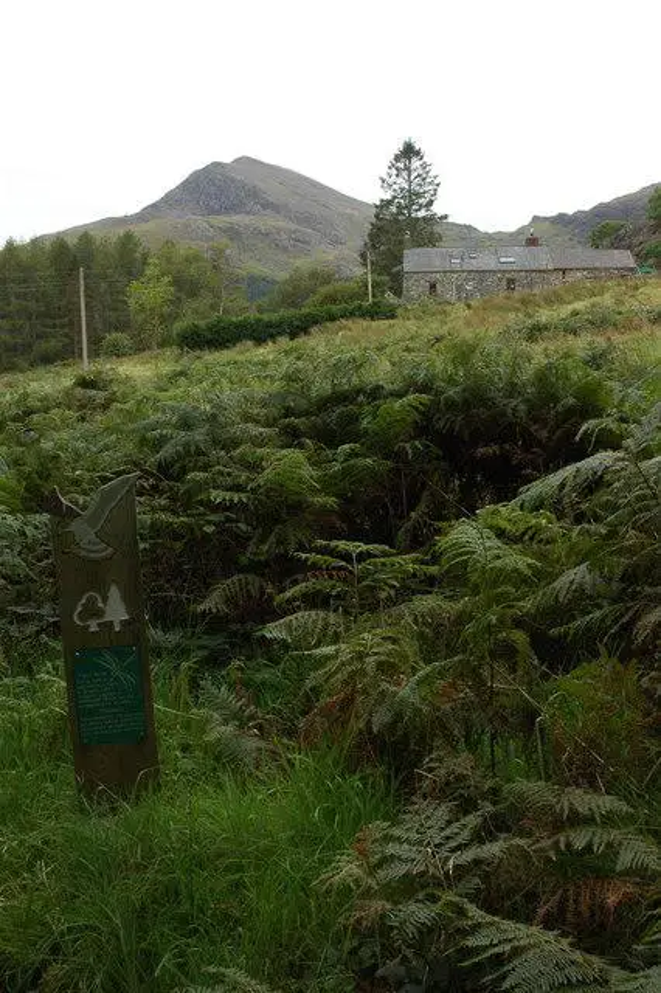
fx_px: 992
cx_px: 330
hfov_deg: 36.8
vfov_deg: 53.2
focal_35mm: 36
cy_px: 496
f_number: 9
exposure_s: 1/125
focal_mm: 24
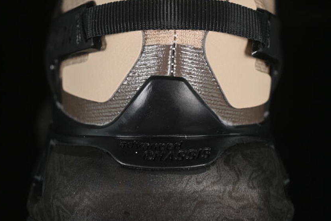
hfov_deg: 21.0
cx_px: 165
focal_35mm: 97
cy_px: 79
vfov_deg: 14.1
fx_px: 892
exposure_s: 1/60
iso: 160
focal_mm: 50
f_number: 6.3
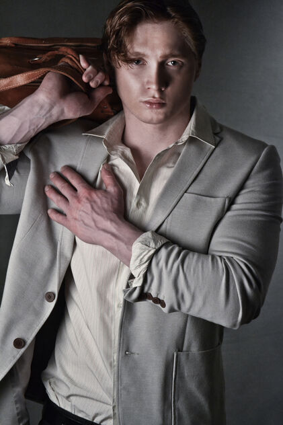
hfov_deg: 14.7
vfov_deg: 21.9
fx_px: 1097
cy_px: 212
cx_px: 142
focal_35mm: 93
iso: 3200
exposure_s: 1/80
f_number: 4.2
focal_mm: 62
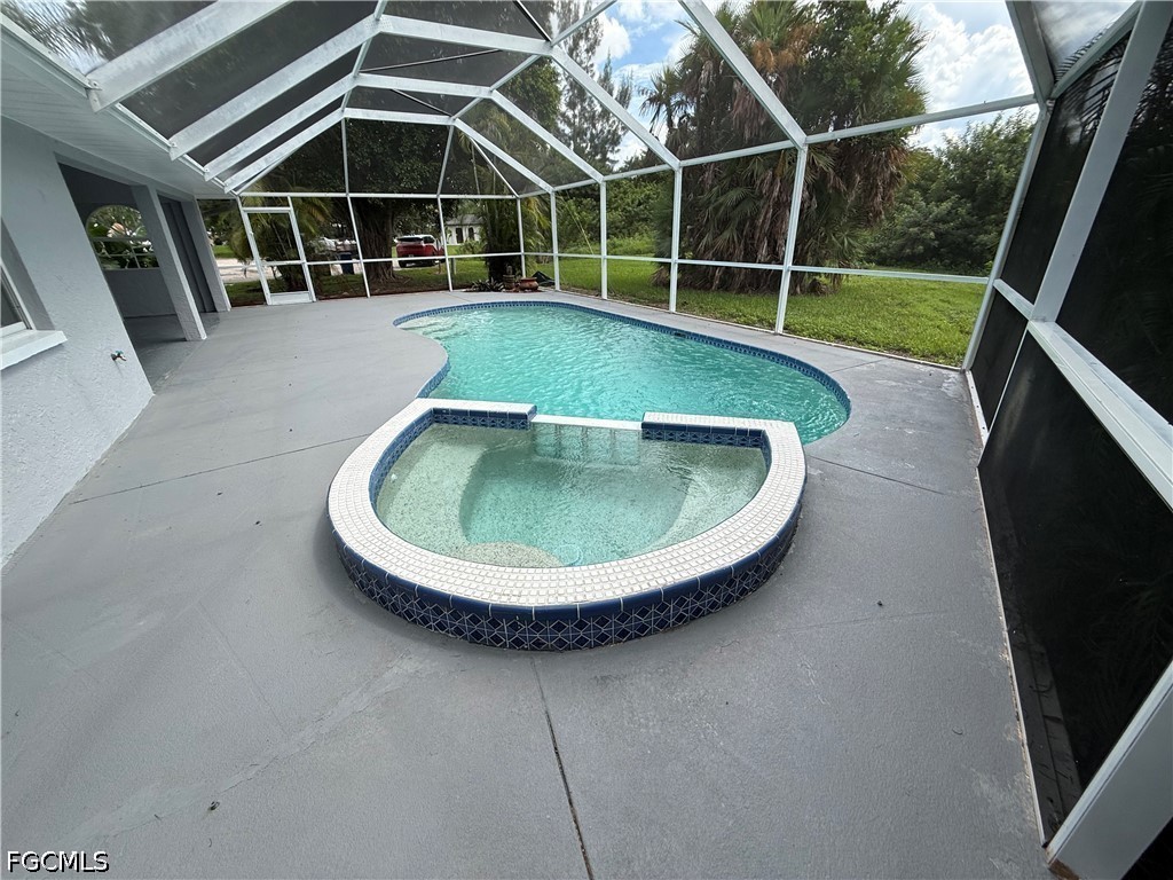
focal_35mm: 14
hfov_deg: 102.1
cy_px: 440
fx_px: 474
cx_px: 586
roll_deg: +2.2
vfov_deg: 85.7
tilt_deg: -20.9
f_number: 2.2
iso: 50
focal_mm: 2.22
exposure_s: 1/876
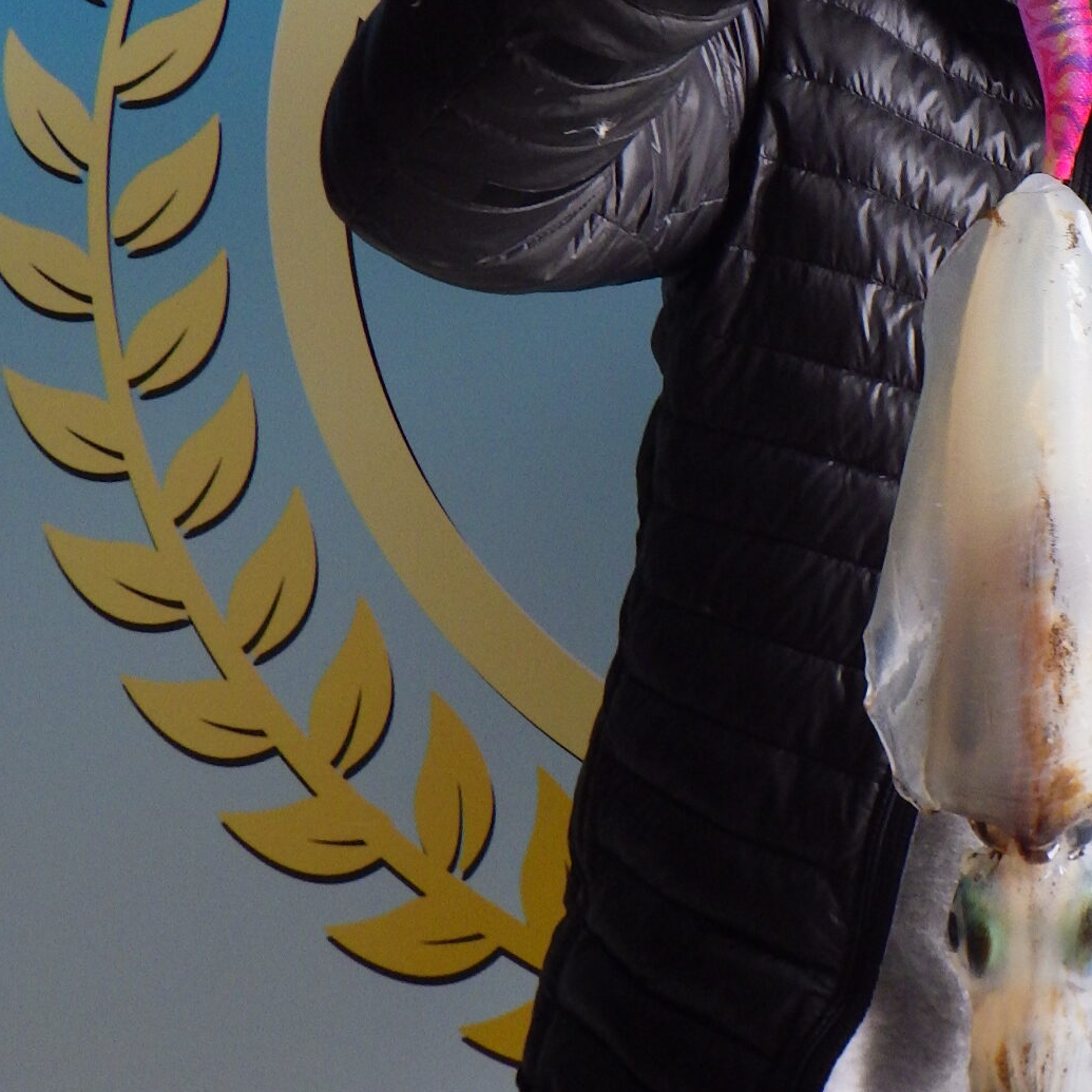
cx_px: 1002
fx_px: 2213
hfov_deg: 26.7
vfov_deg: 26.9
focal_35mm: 62
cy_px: 133
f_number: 3.5
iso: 250
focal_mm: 5
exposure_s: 1/125
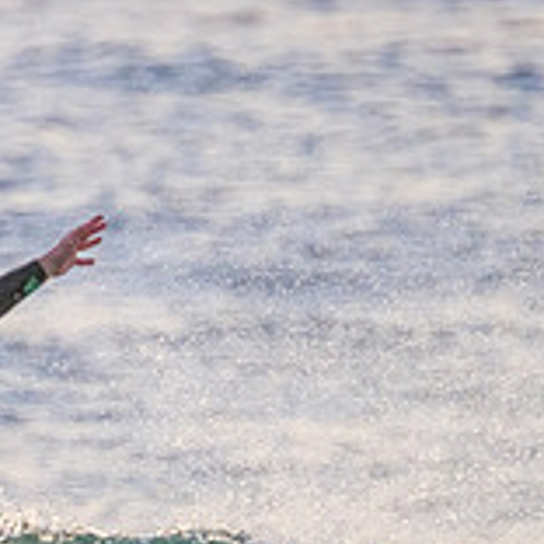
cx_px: -199
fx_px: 45036
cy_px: 602
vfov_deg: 0.7
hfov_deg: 0.7
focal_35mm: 2533
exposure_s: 1/1250
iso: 3200
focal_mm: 800
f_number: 11
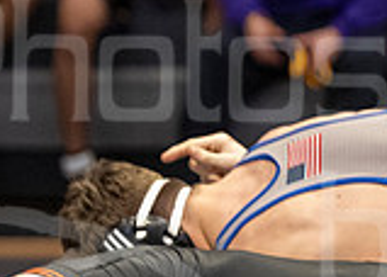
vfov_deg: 2.7
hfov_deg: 3.7
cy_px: 400
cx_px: 272
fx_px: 5943
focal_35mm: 540
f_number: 2.8
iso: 3200
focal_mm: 100
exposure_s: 1/1000
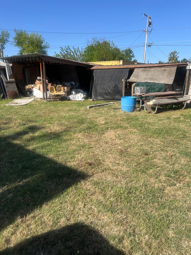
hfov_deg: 53.1
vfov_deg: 67.3
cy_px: 128
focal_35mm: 26
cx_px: 96
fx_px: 191
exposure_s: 1/3460
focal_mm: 5.7
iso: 50
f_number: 1.5
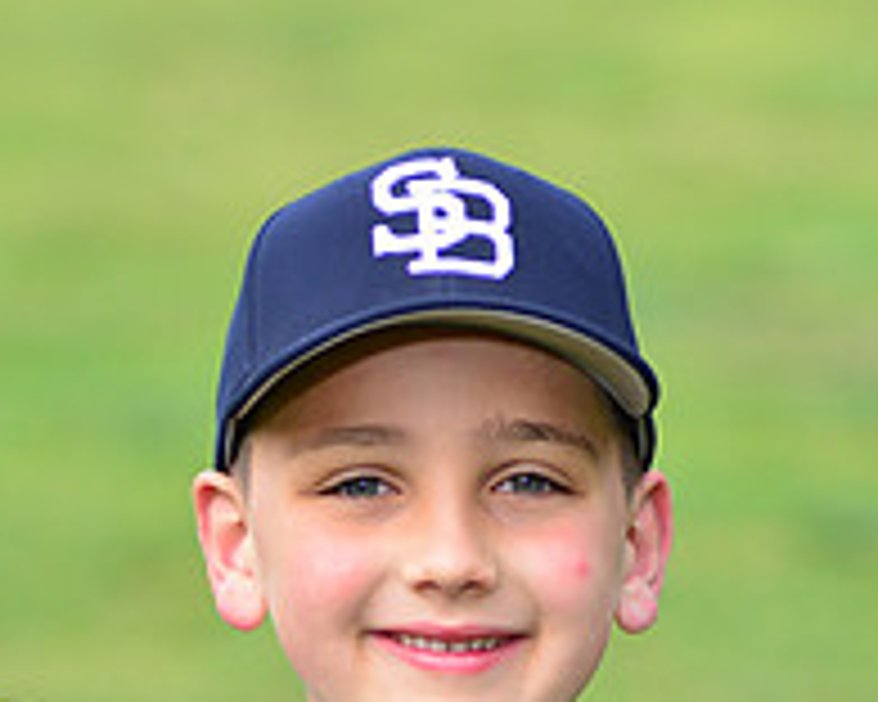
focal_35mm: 475
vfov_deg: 3.3
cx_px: 450
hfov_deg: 4.1
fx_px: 12343
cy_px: 821
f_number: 5.6
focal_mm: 170
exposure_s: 1/200
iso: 320
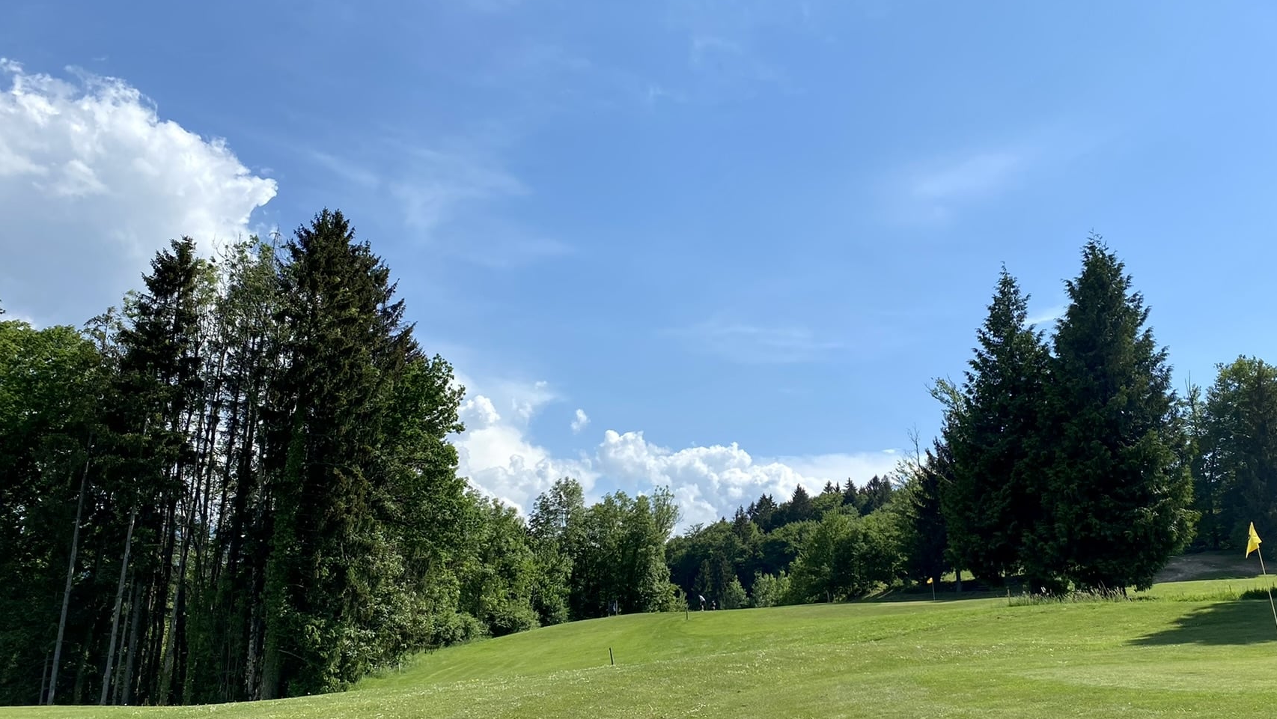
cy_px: 339
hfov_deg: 57.6
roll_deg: -2.0
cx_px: 766
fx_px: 1151
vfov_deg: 34.7
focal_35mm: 34
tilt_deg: +15.5
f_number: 1.8
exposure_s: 1/4608
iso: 32
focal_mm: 4.25
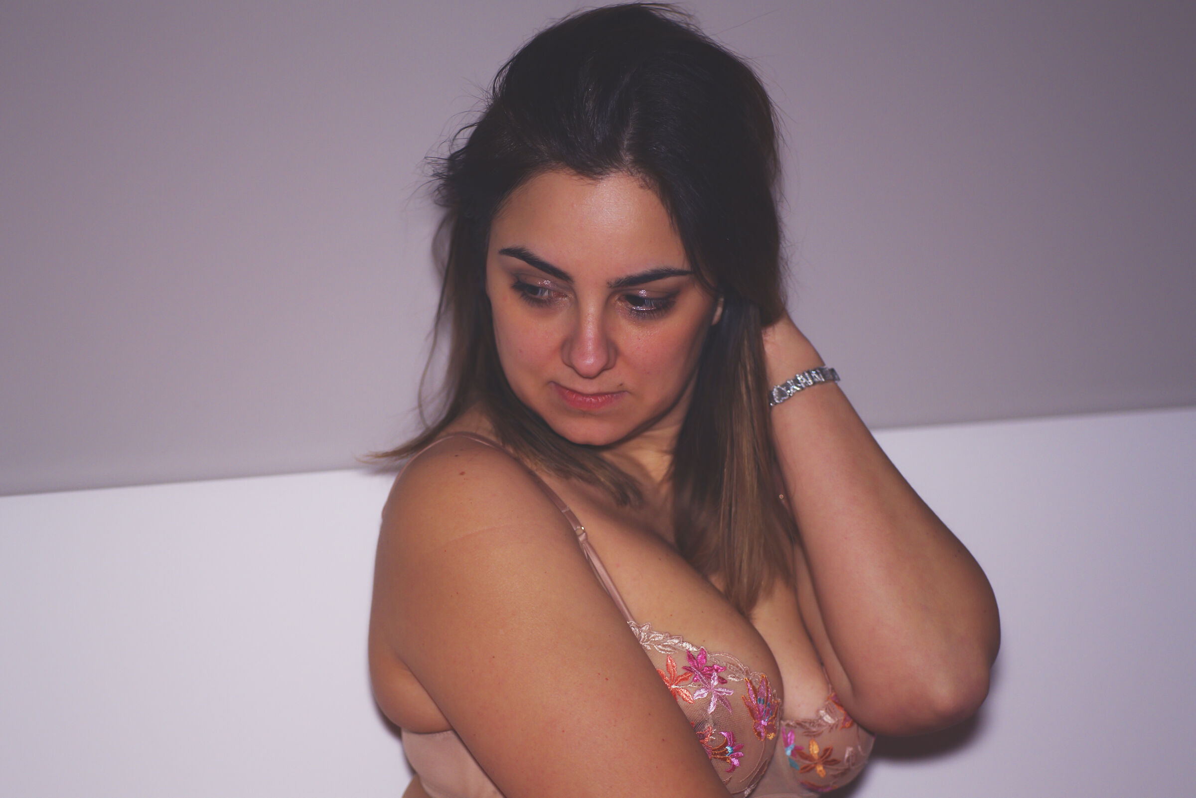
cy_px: 399
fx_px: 3755
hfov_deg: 18.1
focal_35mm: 113
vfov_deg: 12.1
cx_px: 598
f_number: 1.8
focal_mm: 75
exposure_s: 1/125
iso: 320
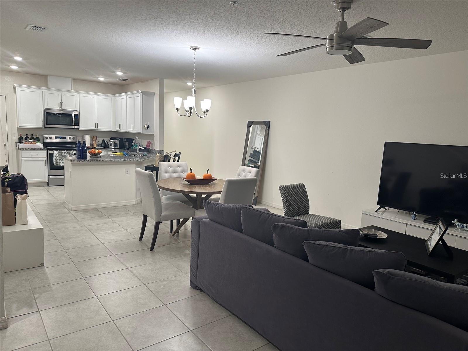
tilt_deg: -7.5
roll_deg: -2.9
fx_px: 324
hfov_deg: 71.6
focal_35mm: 24
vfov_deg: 56.8
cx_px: 234
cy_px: 176
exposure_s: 1/60
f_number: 1.78
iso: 125
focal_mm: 6.86
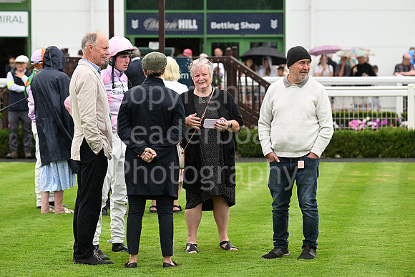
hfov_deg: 13.7
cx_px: 208
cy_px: 138
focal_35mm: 150
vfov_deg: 9.2
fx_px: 1729
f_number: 5
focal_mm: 150
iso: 1000
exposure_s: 1/1250
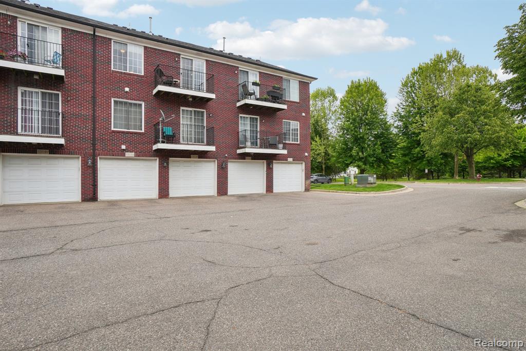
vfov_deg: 63.2
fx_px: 285
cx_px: 263
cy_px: 176
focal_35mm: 20
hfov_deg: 85.4
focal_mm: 13
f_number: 8
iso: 100
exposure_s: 1/250
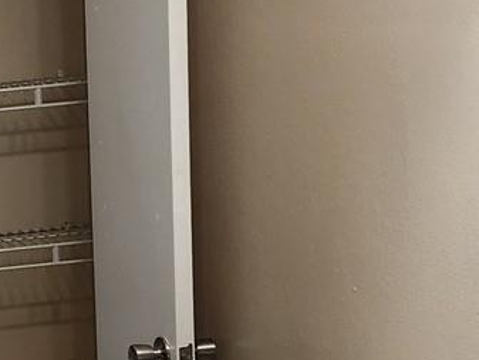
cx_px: -362
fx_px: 1578
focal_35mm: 114
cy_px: 323
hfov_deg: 15.1
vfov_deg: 12.9
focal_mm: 5
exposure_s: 1/120
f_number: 1.8
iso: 125
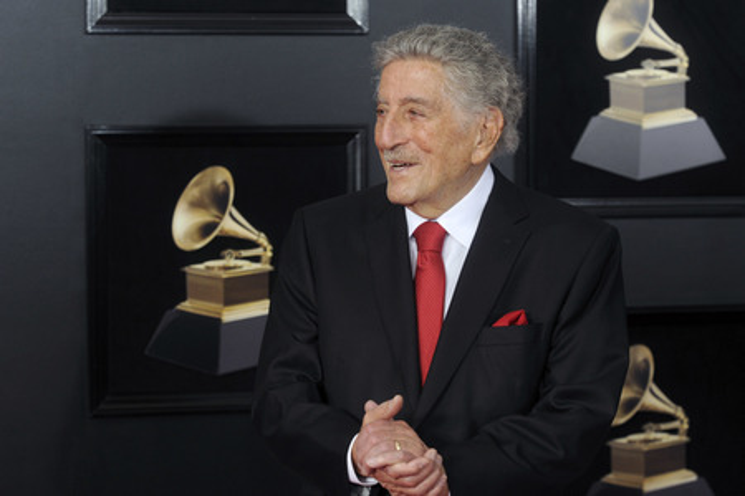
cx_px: 372
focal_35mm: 92
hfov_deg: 22.1
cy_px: 248
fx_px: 1904
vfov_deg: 14.9
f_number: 4.5
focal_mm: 92
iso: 1600
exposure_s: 1/500
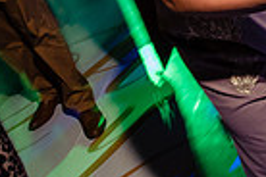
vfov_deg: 13.2
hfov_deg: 20.1
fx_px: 746
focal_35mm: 101
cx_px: 179
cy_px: -32
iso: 2000
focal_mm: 24
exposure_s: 1/50
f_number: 8
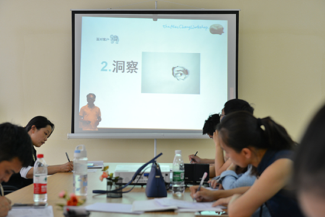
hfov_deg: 32.4
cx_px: 162
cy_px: 108
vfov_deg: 21.9
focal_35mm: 62
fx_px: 560
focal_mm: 62
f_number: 4.5
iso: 640
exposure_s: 1/40
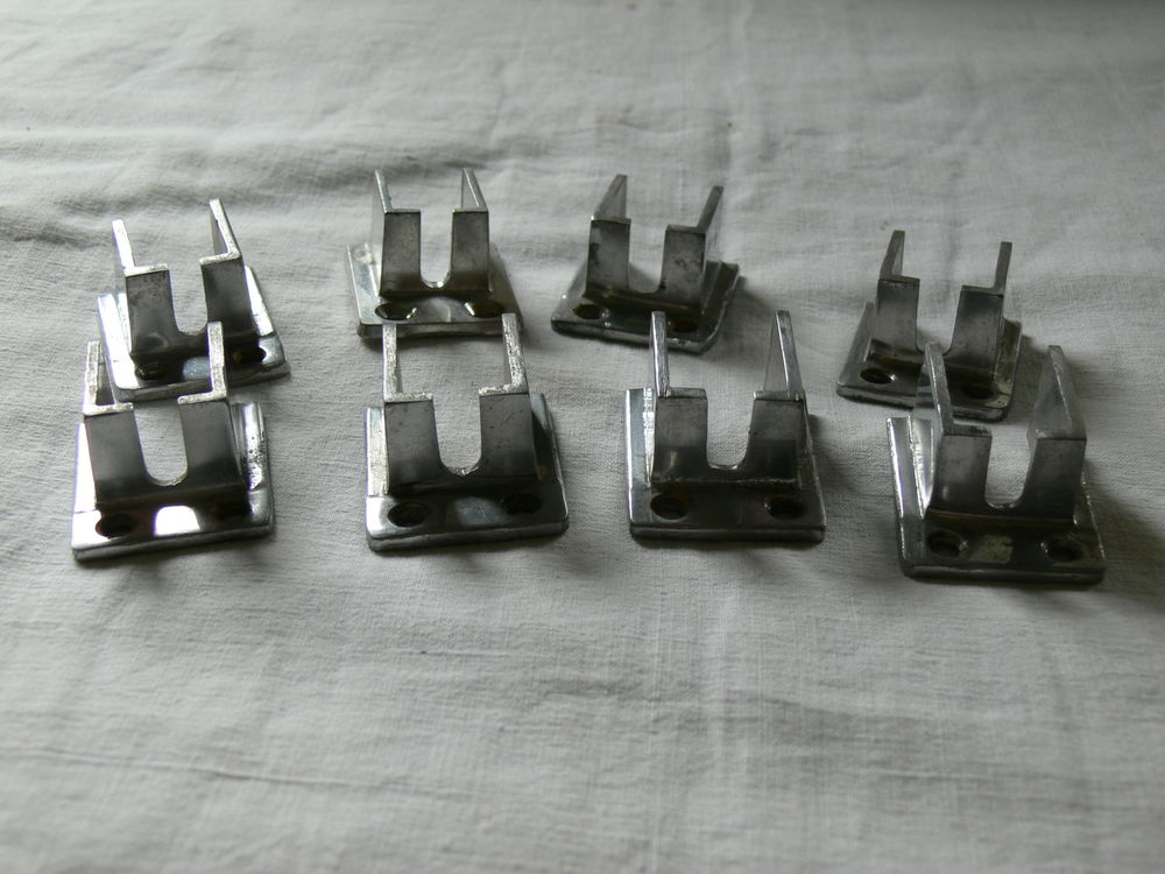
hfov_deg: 41.2
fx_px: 1548
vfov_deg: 31.5
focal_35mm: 46
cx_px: 582
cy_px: 437
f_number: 3.2
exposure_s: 1/40
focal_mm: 9.3
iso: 80
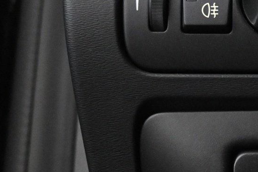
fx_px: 695
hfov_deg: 20.0
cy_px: 102
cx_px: 294
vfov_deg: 14.1
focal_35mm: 97
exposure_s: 1/40
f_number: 4
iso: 7200
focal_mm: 22
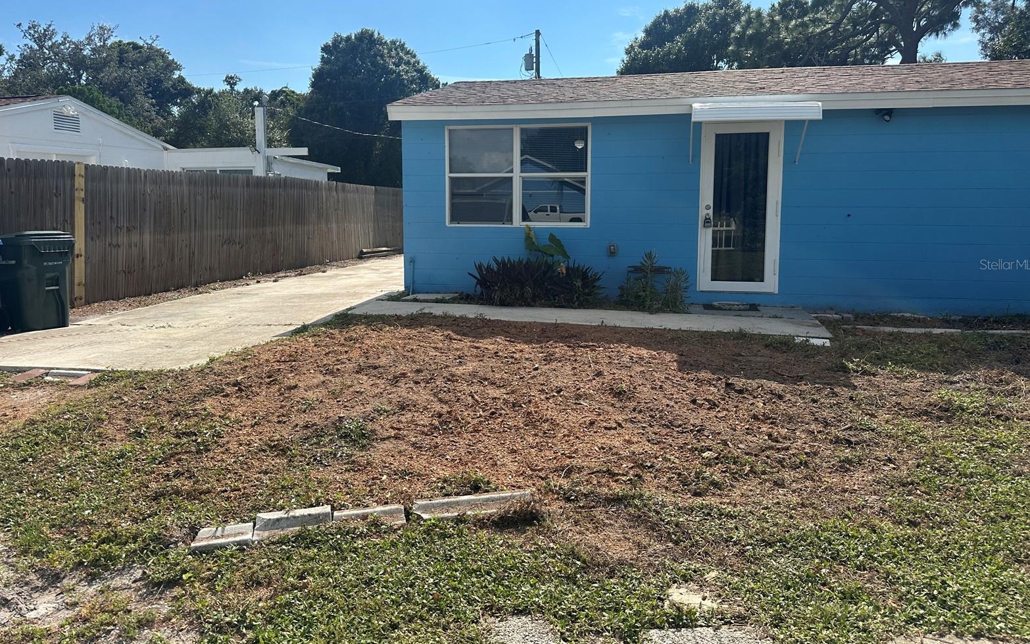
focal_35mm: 26
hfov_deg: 70.4
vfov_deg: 47.4
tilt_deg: -4.2
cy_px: 264
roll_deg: +0.5
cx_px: 516
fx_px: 730
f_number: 1.78
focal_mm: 6.86
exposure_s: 1/5848
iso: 80
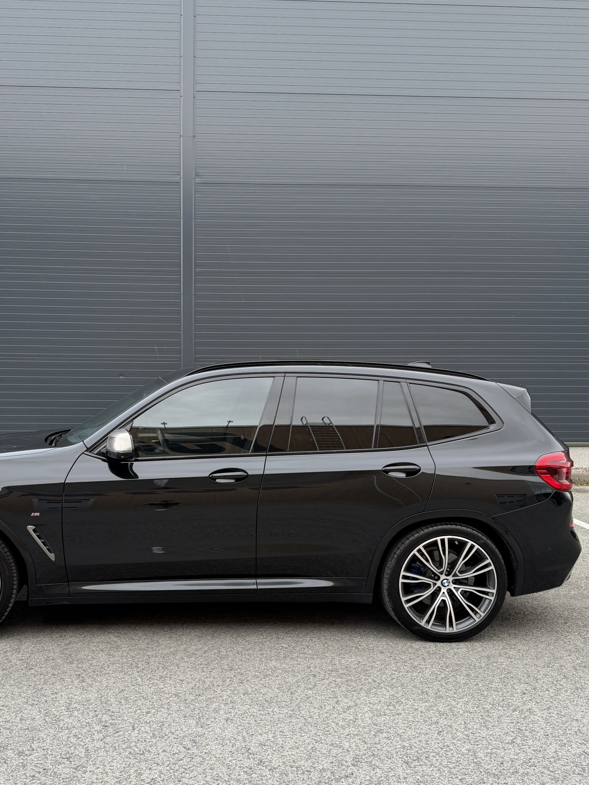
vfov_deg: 53.7
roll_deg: -0.7
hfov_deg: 41.4
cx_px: 208
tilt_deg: -5.9
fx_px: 771
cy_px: 453
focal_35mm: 34
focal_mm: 6.76
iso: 80
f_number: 1.78
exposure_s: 1/121
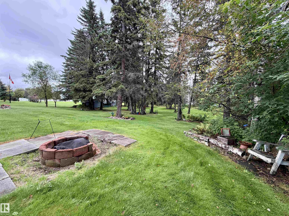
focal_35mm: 14
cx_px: 144
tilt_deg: -7.5
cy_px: 108
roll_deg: +0.2
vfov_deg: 85.7
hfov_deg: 102.1
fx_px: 117
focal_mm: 2.22
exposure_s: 1/144
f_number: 2.2
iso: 50
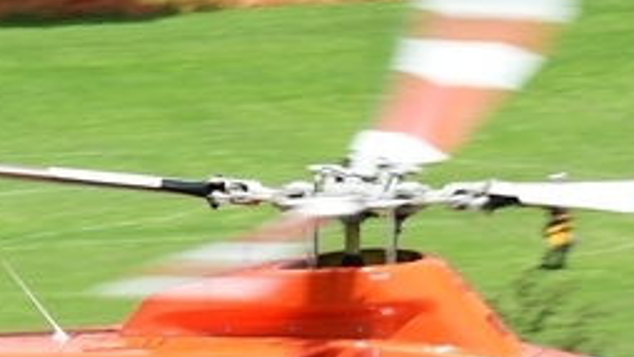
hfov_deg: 2.2
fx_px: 16209
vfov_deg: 1.3
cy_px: 532
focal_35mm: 964
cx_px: 162
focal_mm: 130
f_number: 6.7
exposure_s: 1/250
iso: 100
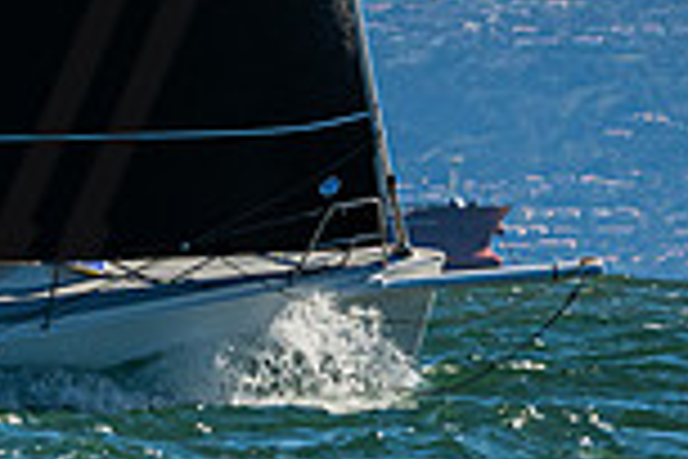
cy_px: -458
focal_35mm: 1142
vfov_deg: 1.2
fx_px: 21823
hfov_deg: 1.8
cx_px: -339
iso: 400
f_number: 8
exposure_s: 1/2000
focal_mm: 220
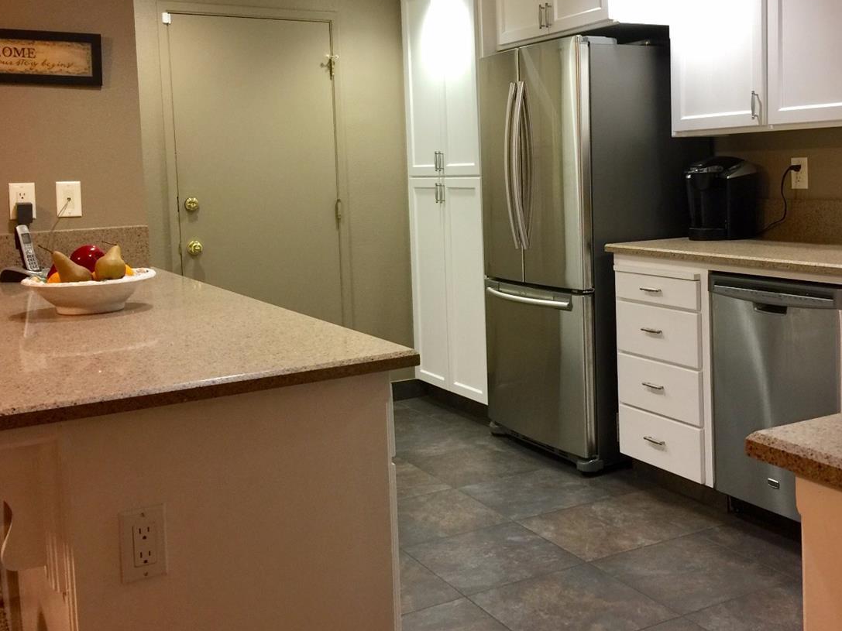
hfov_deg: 46.5
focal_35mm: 40
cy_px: 237
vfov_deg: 35.8
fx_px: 973
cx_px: 507
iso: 50
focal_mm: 4.15
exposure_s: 1/15
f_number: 2.2
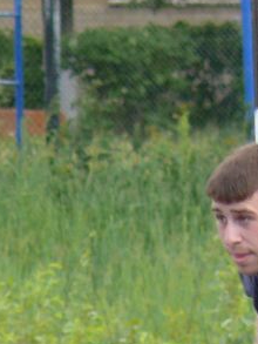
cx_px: 247
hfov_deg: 0.8
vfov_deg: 1.0
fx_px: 18927
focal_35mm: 1906
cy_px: 357
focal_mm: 88.8
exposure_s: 1/160
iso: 100
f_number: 4
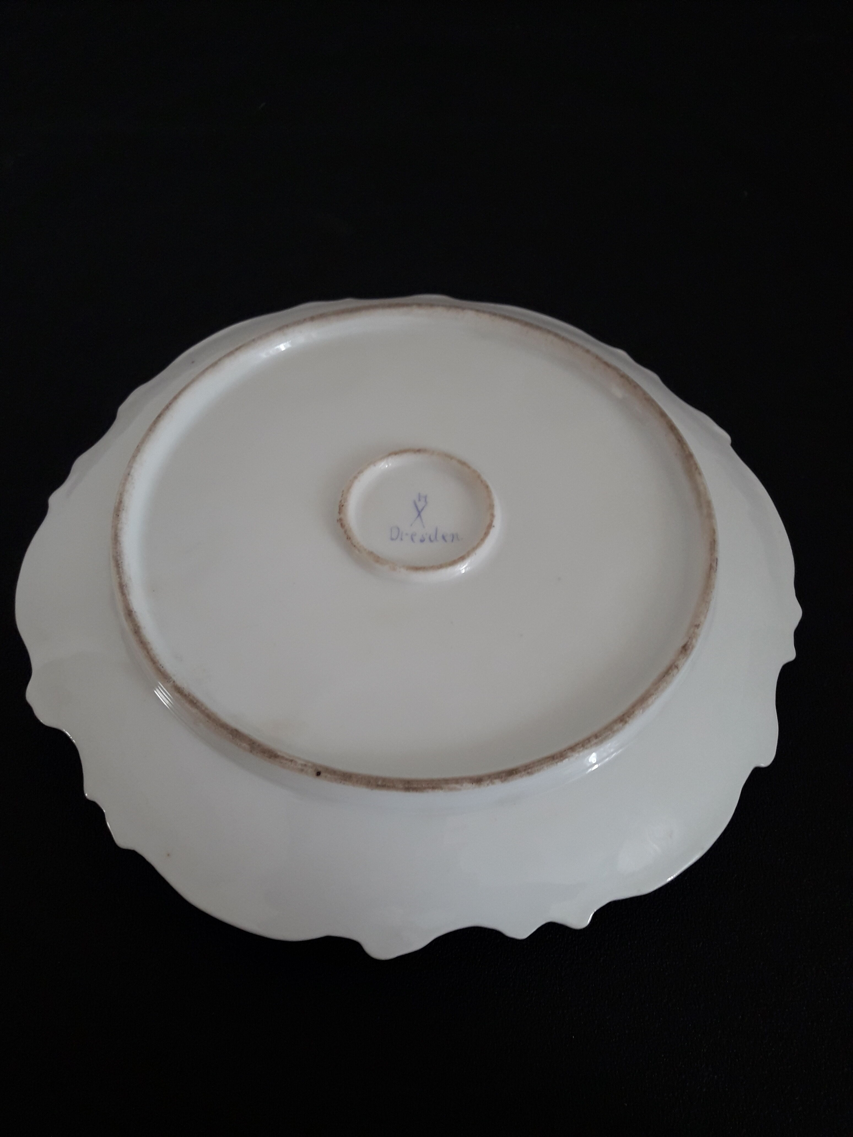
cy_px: 568
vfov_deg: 63.4
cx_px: 426
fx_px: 920
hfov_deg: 49.7
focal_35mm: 28
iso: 64
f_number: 1.9
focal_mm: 3.7
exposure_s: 1/33
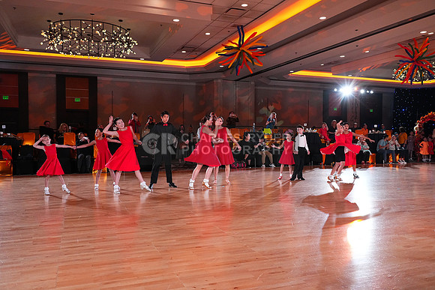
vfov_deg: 43.6
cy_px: 145
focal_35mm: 30
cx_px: 218
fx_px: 363
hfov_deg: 61.9
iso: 5000
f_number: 5.6
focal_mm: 30
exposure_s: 1/400
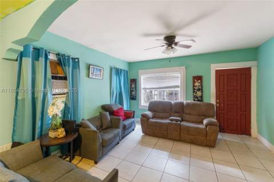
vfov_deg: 77.2
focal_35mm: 15
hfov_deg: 100.4
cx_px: 137
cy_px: 91
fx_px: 114
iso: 800
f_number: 8
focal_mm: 10
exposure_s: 3.2
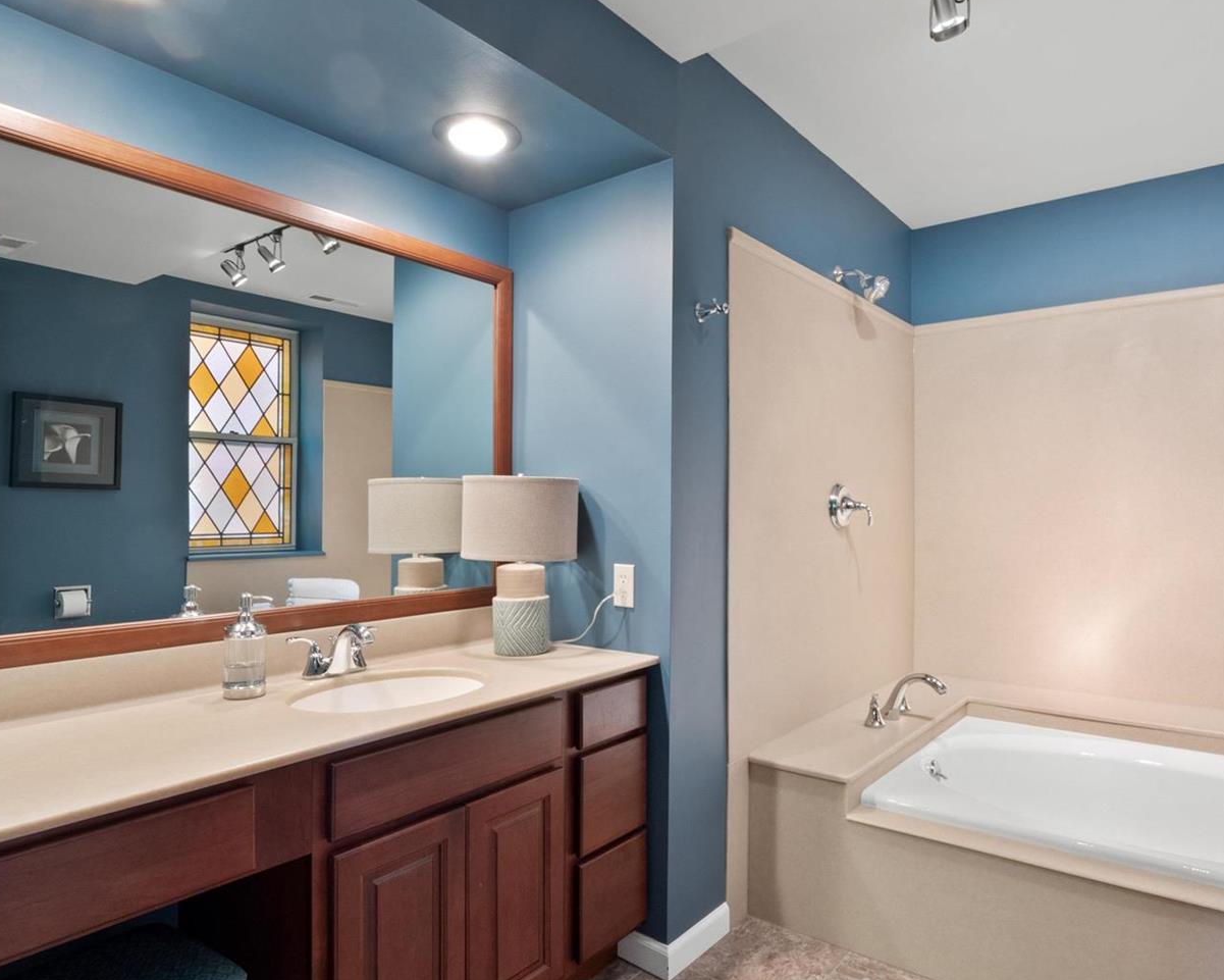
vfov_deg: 68.1
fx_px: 725
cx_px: 660
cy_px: 515
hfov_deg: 80.2
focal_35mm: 20
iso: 400
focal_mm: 8
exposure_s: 1.6
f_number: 10
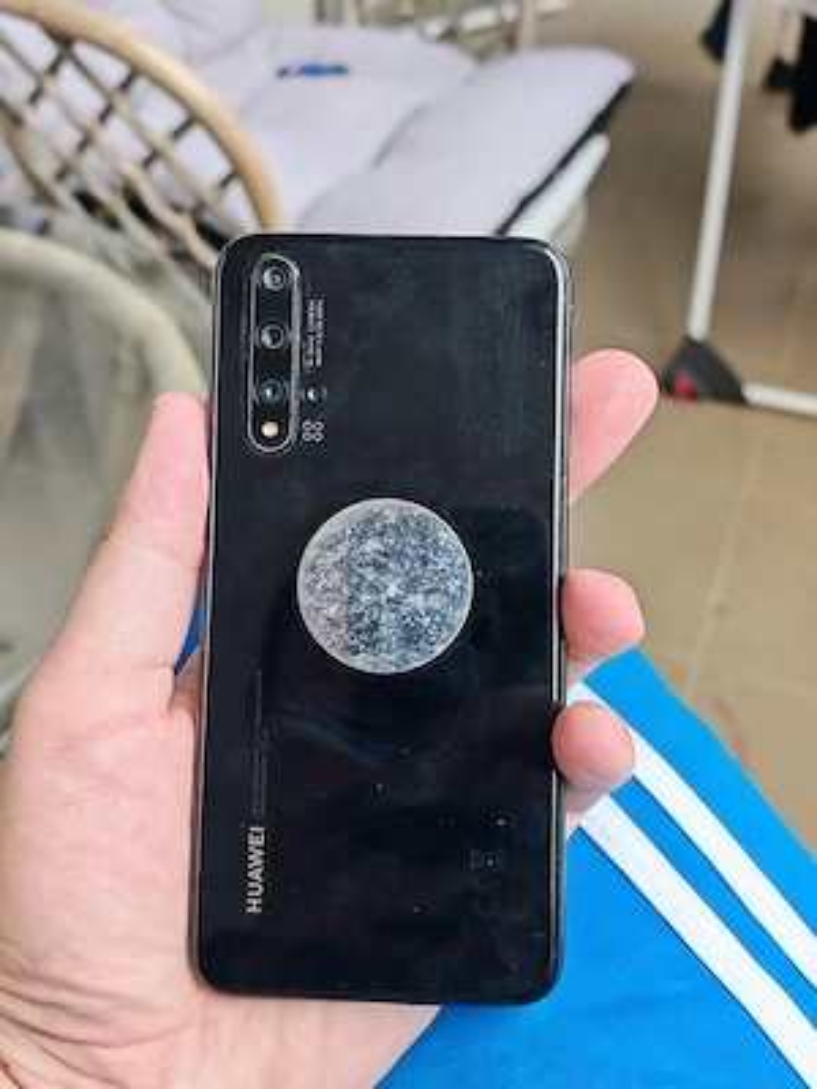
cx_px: 408
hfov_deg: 40.7
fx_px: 1101
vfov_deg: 52.6
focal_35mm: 35
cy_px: 544
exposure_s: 1/510
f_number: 2
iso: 100
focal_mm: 6.83
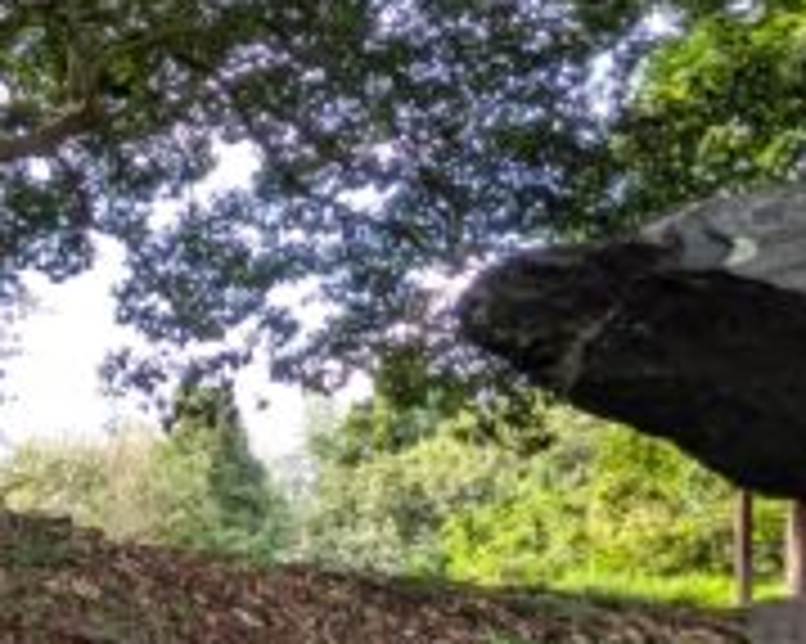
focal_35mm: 61
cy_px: 603
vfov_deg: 24.1
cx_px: -419
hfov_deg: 24.0
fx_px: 1454
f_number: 2.2
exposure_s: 1/159
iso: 48
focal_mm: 1.83
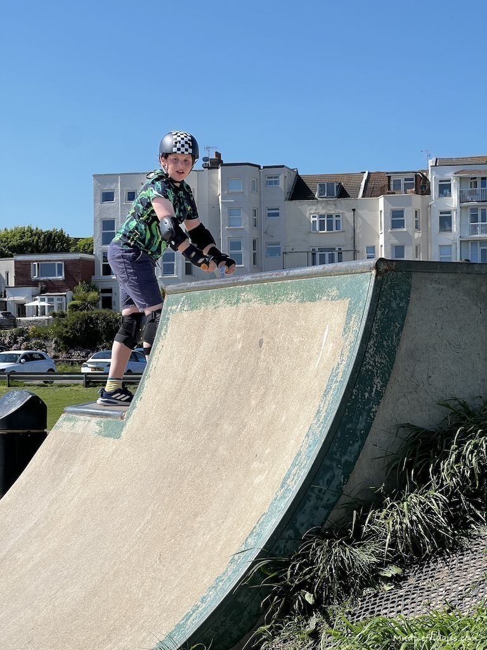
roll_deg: -0.3
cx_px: 244
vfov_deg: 25.3
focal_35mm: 77
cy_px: 325
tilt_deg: +1.5
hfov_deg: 19.1
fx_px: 1444
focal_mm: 9
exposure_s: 1/951
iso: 32
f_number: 2.8
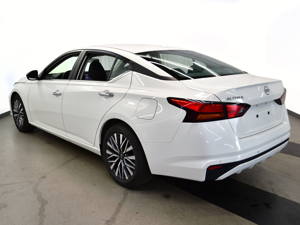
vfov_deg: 42.9
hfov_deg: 55.3
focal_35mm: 33
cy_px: 114
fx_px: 286
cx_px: 145
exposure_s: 1/30
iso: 125
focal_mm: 20
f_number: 4
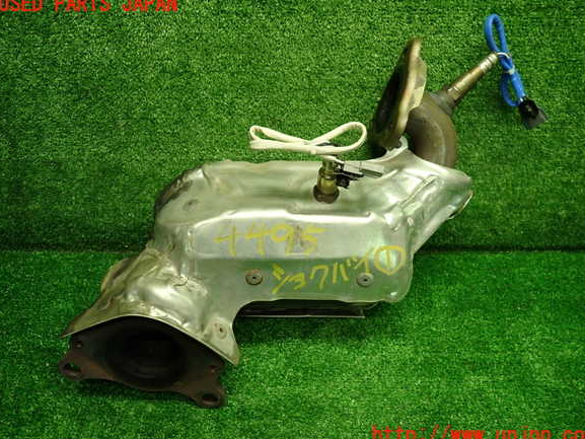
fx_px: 439
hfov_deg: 67.3
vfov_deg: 53.1
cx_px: 297
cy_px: 220
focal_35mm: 26
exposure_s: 1/60
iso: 200
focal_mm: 4.5
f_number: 2
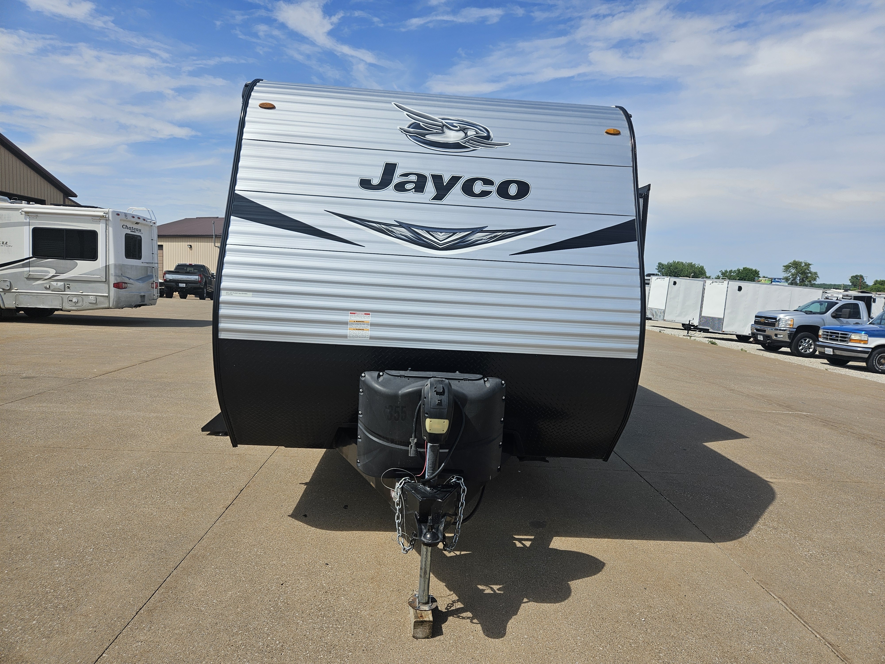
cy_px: 332
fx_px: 588
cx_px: 442
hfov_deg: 73.9
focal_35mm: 23
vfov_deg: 58.9
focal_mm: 5.4
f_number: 1.8
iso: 25
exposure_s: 1/3151
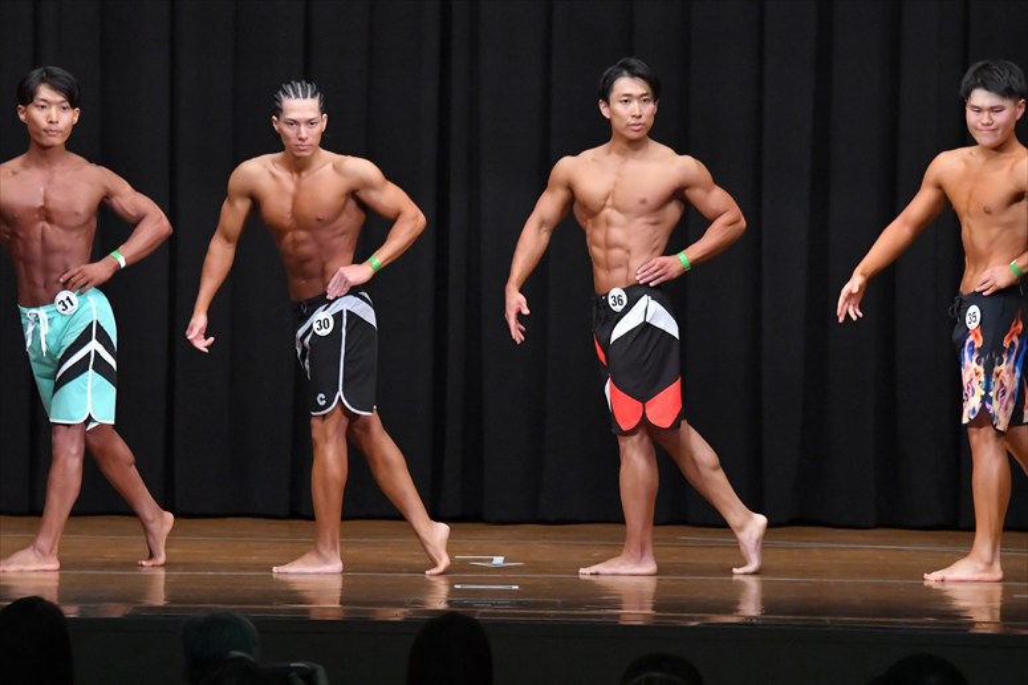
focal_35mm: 202
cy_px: 342
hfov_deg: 10.2
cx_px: 514
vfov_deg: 6.8
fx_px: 5765
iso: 8000
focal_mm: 135
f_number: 5.6
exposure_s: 1/400
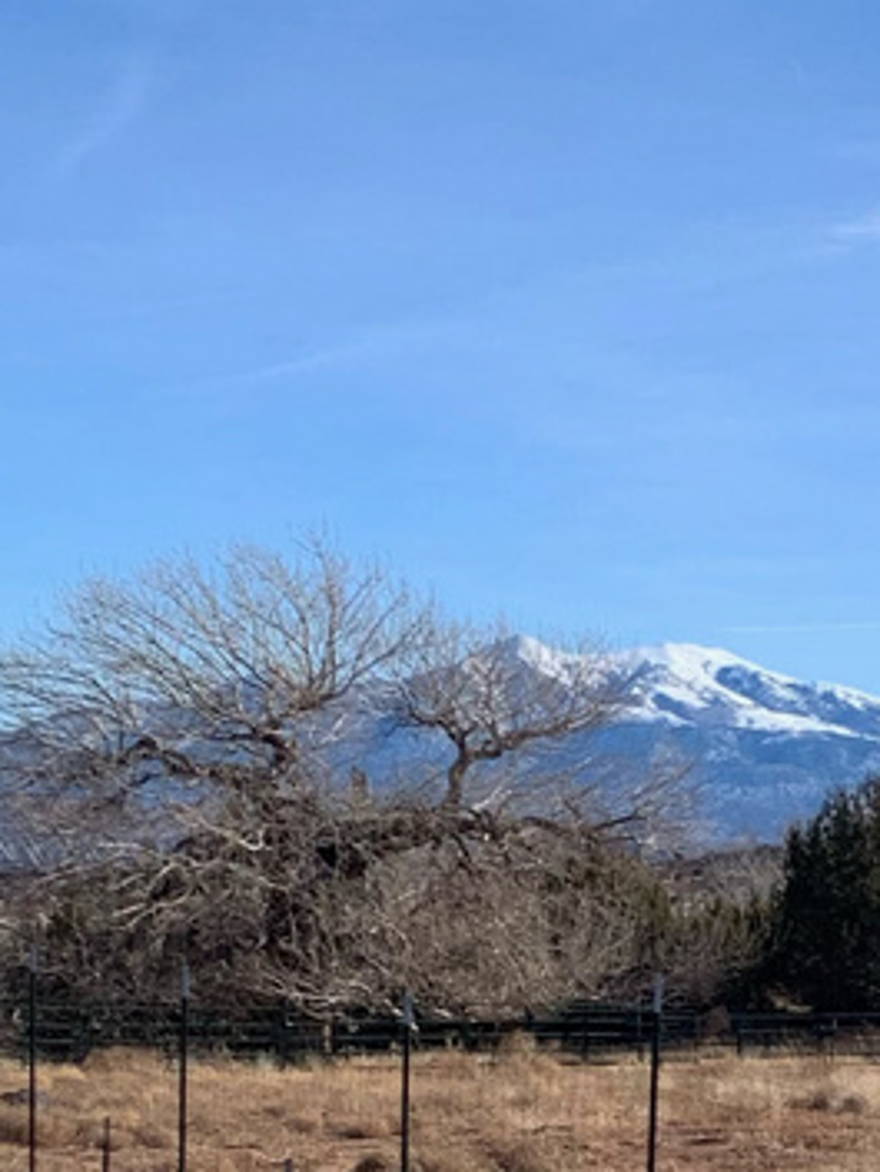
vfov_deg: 17.2
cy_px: 1026
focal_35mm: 113
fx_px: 3828
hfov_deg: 12.8
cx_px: 1010
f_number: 1.8
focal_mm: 4.25
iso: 25
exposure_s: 1/2755
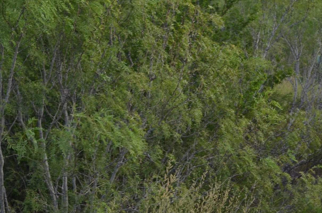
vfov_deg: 13.7
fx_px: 884
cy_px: 156
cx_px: 315
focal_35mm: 99
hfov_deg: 20.1
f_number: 6.3
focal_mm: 26
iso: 200
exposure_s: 1/160
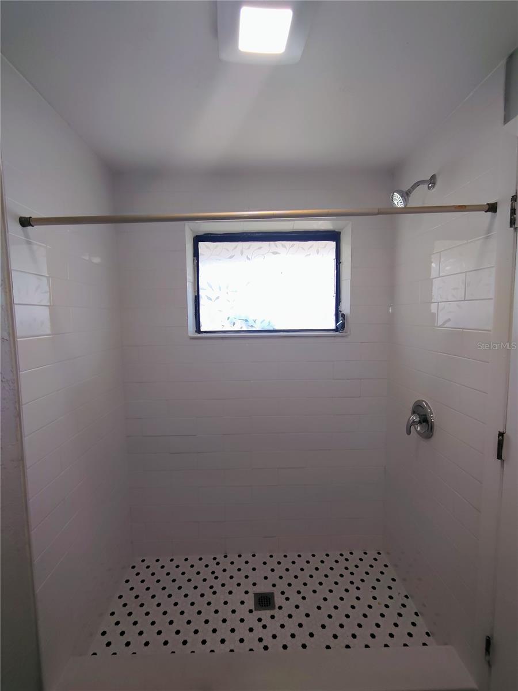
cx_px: 259
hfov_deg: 78.1
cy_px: 346
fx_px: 319
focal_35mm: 16
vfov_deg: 94.5
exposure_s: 1/120
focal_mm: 2.13
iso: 125
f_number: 2.2
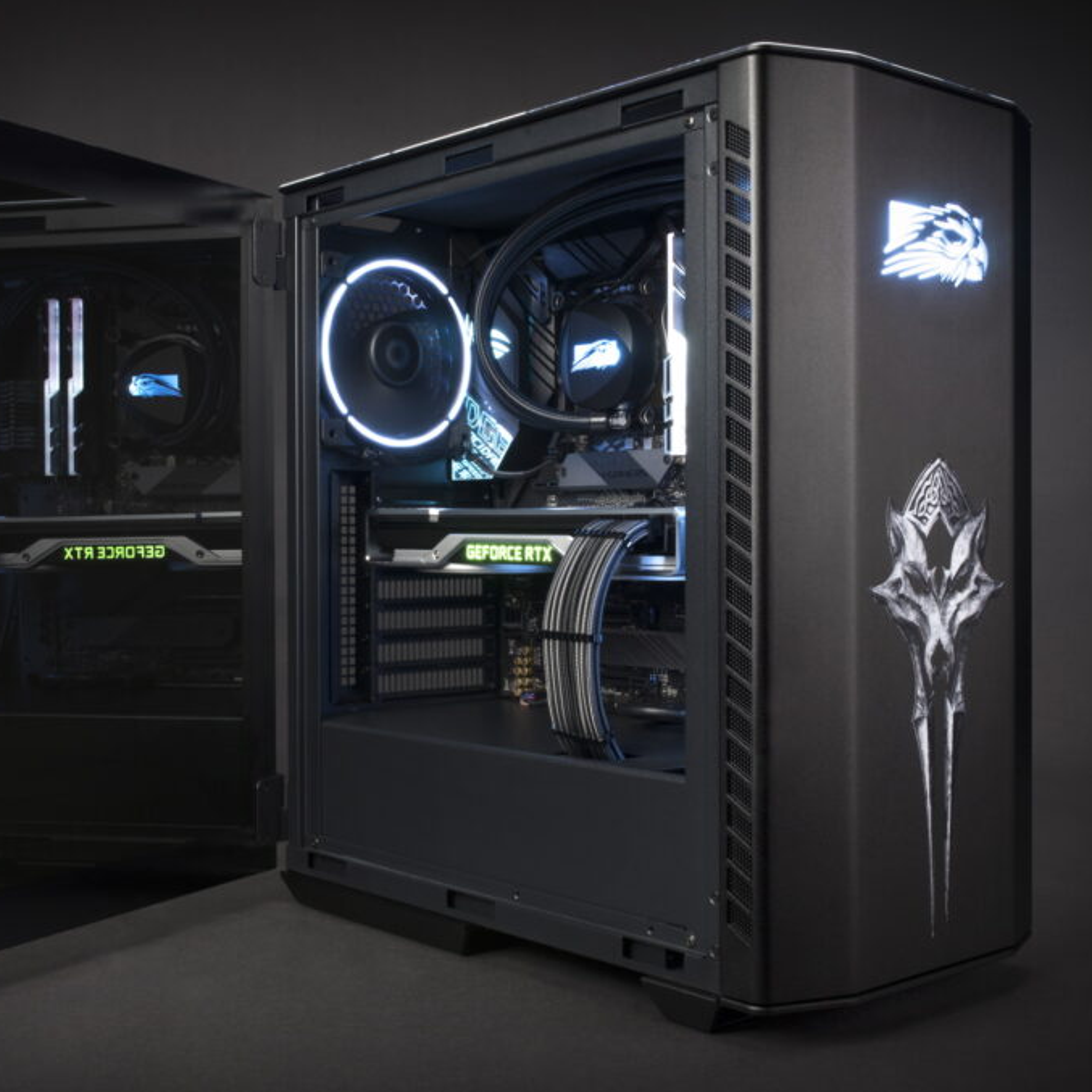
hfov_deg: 37.4
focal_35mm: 45
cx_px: 444
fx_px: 1606
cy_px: 544
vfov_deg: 37.6
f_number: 16
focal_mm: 35
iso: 50
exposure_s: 13
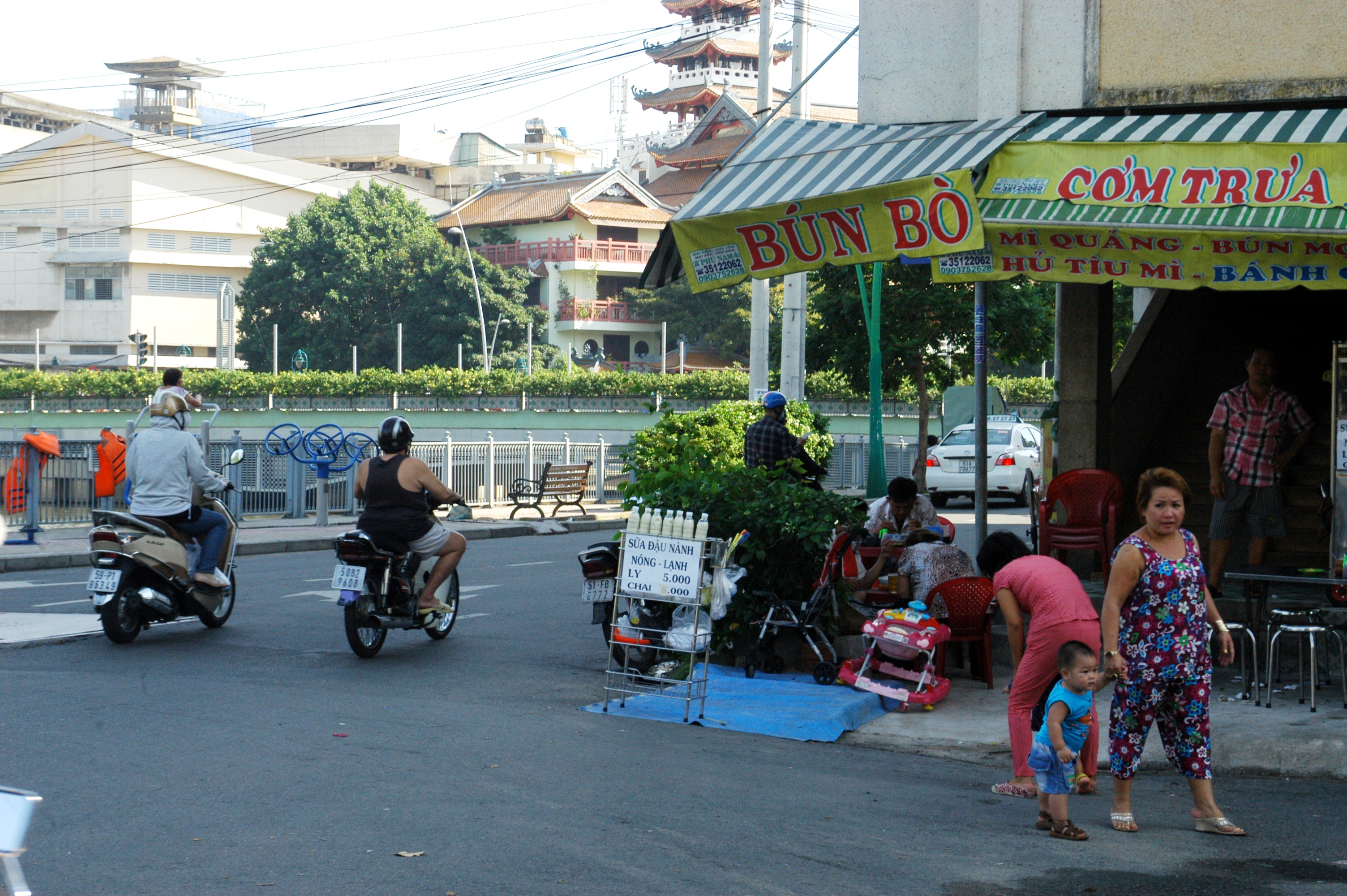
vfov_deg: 18.1
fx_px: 2804
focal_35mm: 75
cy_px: 448
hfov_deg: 27.0
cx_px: 674
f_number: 8
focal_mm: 50
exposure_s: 1/250
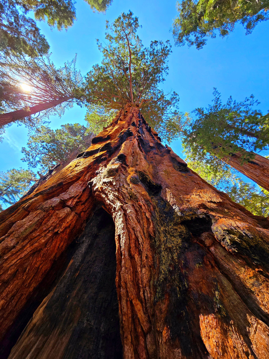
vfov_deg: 106.2
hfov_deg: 89.9
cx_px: 134
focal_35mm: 13
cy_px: 180
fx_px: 135
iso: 50
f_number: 2.2
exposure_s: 1/476
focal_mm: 2.2
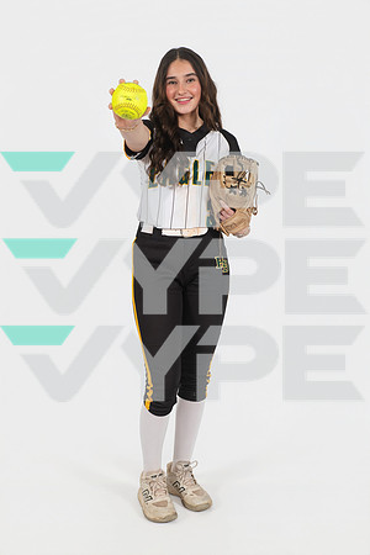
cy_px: 278
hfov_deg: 29.2
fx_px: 709
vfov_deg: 42.7
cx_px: 185
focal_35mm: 46
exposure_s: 1/320
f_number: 8
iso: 640
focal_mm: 46
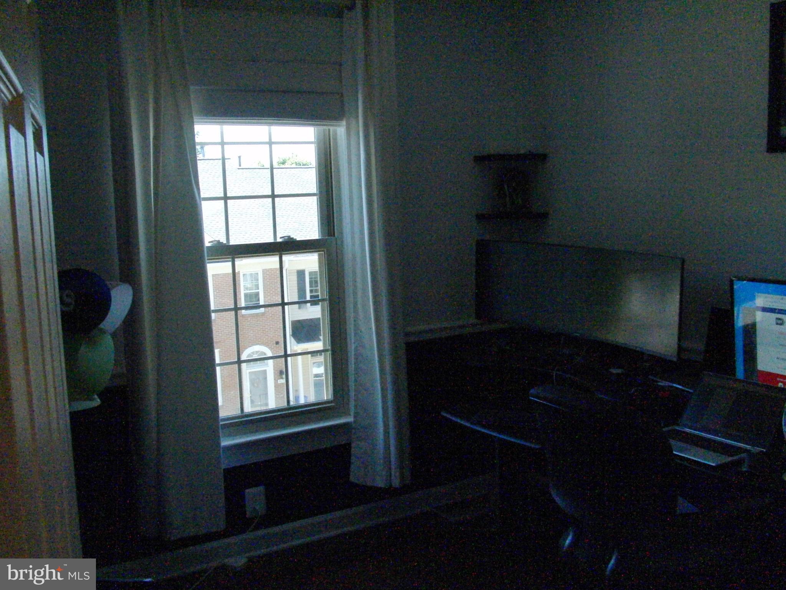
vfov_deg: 39.7
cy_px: 295
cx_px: 393
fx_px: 817
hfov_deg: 51.4
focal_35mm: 36
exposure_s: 1/500
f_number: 4.7
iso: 1600
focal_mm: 7.3
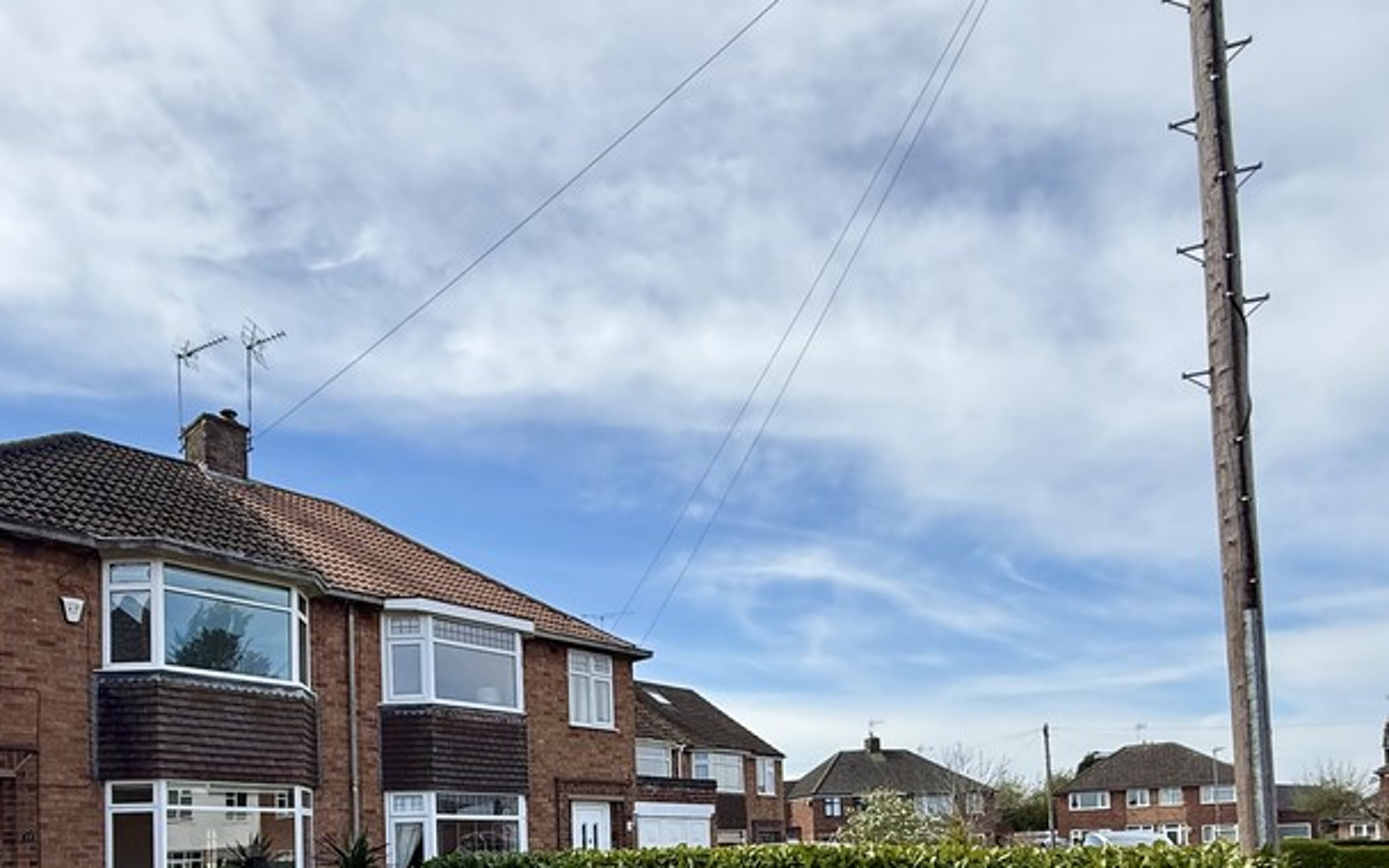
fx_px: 946
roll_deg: +2.1
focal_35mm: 25
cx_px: 496
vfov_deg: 43.4
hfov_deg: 71.0
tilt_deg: +2.5
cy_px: 836
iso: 50
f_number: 2.2
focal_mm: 2.22
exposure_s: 1/1125
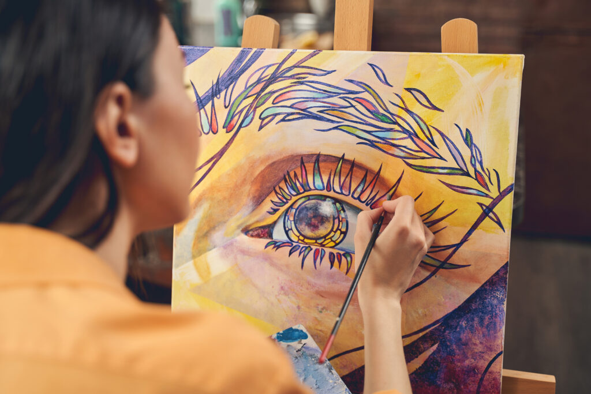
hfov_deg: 38.9
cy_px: 197
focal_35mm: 51
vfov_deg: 26.5
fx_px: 837
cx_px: 296
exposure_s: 1/100
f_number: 2.8
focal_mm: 51
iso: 320
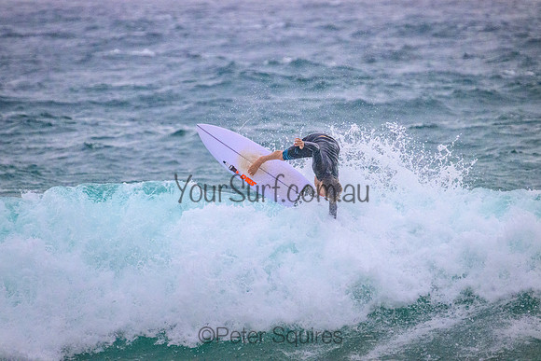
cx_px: 270
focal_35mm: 675
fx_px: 10142
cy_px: 174
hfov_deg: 3.1
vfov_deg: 2.0
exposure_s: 1/1250
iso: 5600
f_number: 11
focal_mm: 650
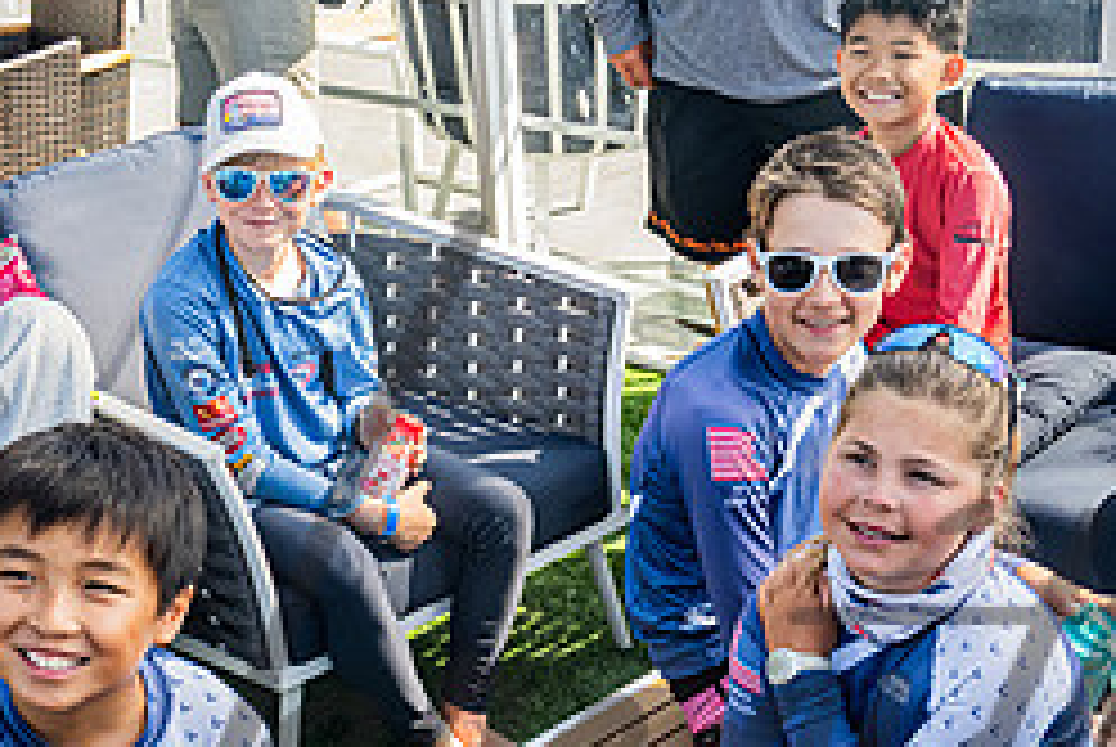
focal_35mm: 72
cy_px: 685
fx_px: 2235
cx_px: 586
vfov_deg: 18.6
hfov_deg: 28.0
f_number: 9
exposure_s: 1/250
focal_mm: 28
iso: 800
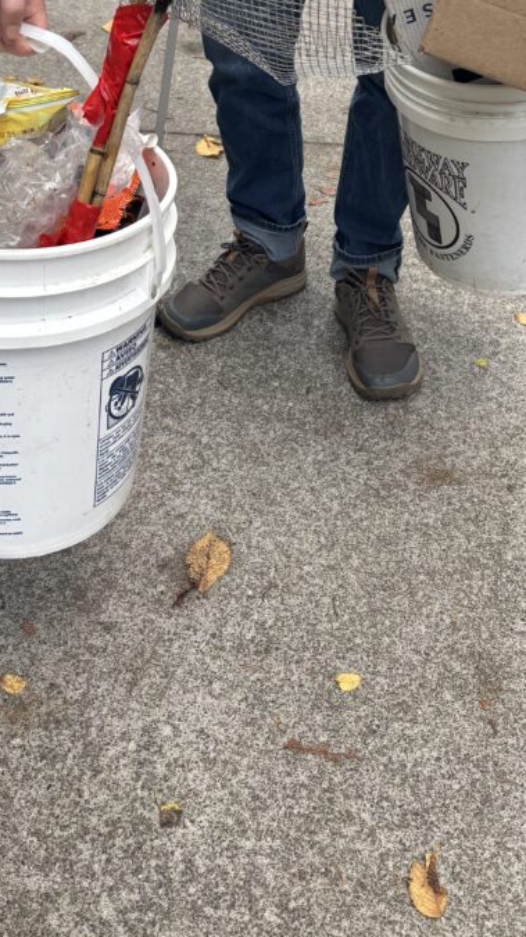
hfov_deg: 27.7
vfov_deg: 45.8
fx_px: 1068
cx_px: 280
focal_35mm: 43
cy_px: 243
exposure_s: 1/380
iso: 50
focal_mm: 5.96
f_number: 1.6
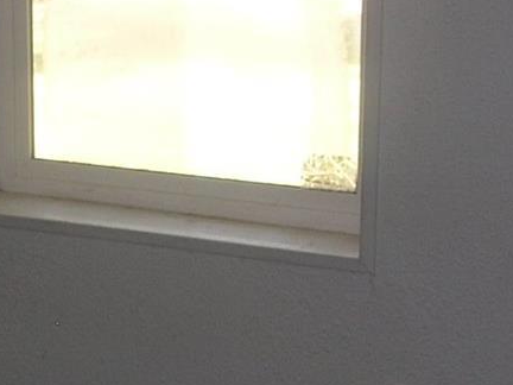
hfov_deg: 15.7
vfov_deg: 11.9
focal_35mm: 125
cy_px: 223
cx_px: 99
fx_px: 1852
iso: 50
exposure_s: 1/30
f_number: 2.7
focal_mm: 6
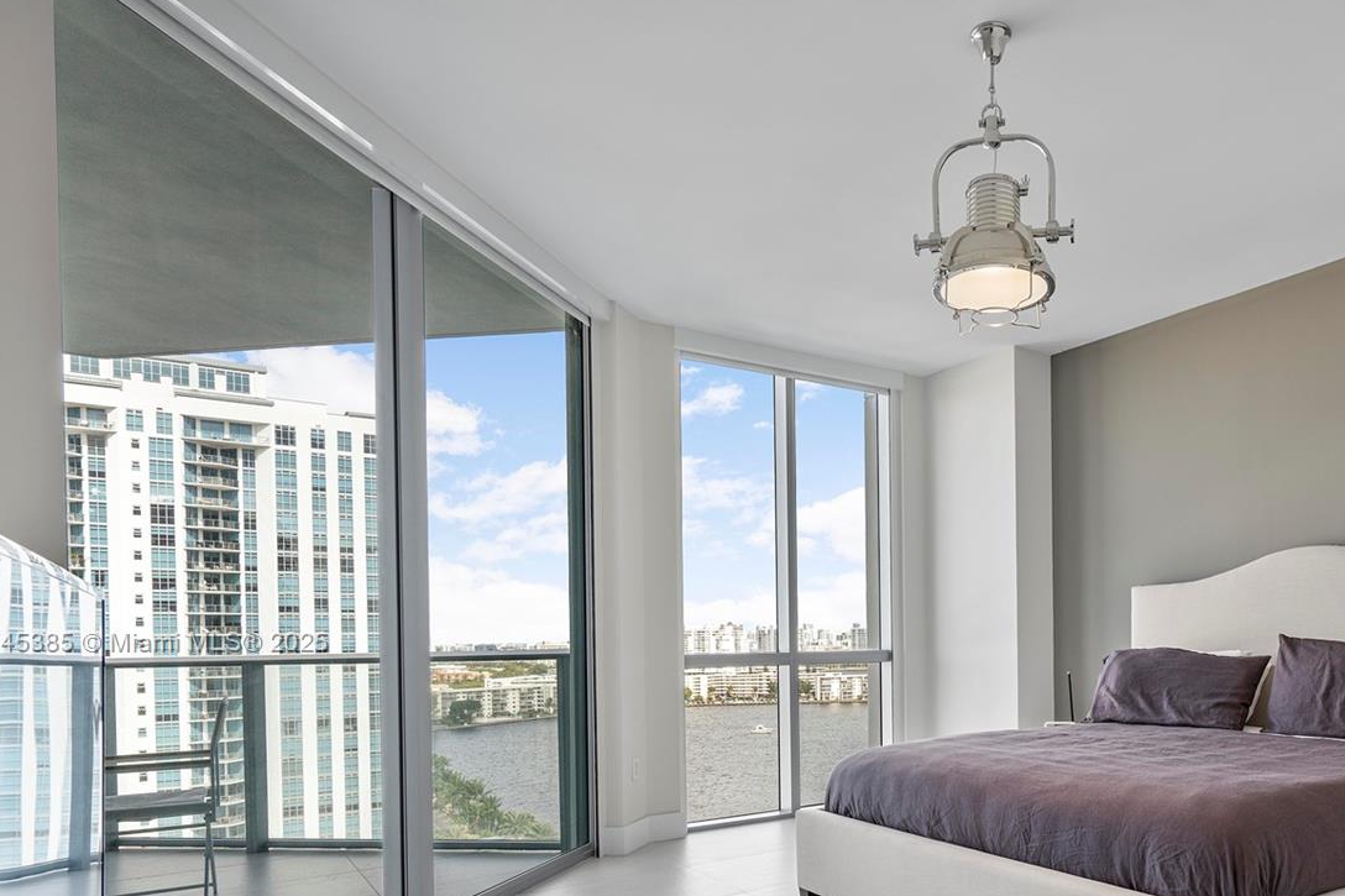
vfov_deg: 49.7
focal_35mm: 25
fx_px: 934
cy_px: 644
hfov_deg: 69.0
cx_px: 921
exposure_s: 1/40
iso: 160
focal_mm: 17
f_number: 10
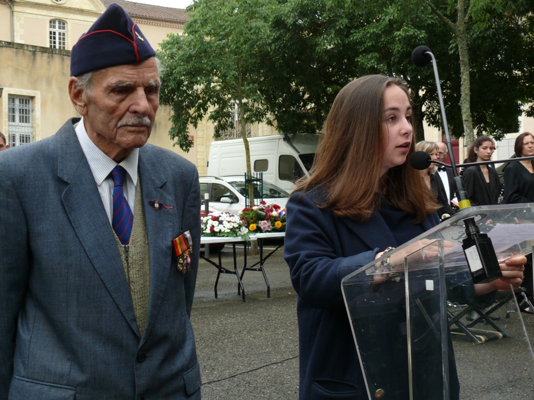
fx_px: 895
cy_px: 200
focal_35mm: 58
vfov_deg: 25.2
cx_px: 267
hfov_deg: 33.2
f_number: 4
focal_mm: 12.2
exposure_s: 1/200
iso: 100
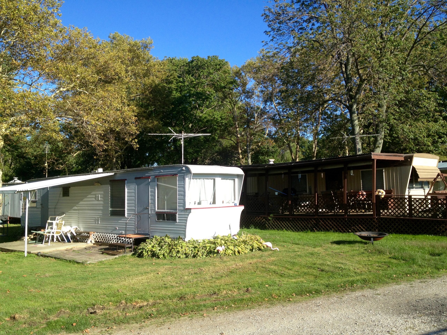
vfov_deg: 40.7
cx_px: 224
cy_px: 168
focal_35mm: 35
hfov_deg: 52.6
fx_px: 452
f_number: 2.4
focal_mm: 4.28
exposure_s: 1/800
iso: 50
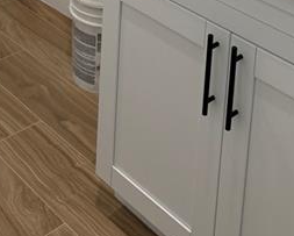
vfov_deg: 18.0
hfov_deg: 26.7
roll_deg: -3.2
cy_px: -166
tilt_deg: -11.2
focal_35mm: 71
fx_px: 619
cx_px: 151
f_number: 1.78
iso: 160
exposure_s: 1/120
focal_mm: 6.76
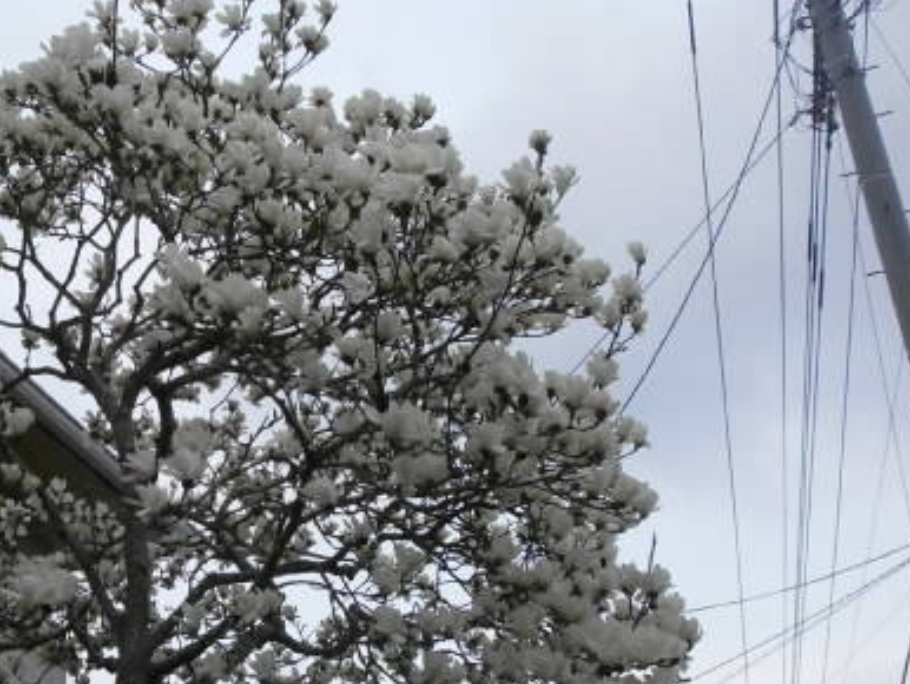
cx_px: 170
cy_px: 432
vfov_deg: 27.5
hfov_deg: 34.9
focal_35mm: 53
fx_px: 1394
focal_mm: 5.8
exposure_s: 1/250
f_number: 3.1
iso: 320
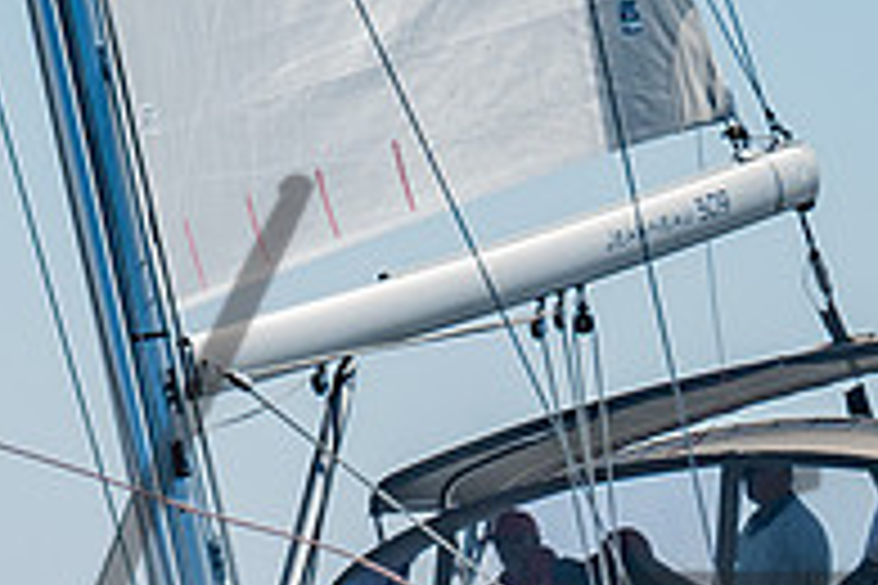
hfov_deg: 2.3
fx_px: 21900
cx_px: -157
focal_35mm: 898
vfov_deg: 1.5
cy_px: 456
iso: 160
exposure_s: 1/640
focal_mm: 130
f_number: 6.3
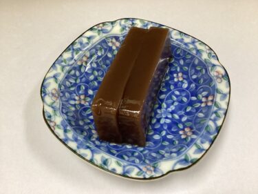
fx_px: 231
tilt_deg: -60.0
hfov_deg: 58.4
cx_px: 129
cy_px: 97
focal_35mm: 31
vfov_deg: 45.4
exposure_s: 1/60
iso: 125
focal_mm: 3.3
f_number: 2.4
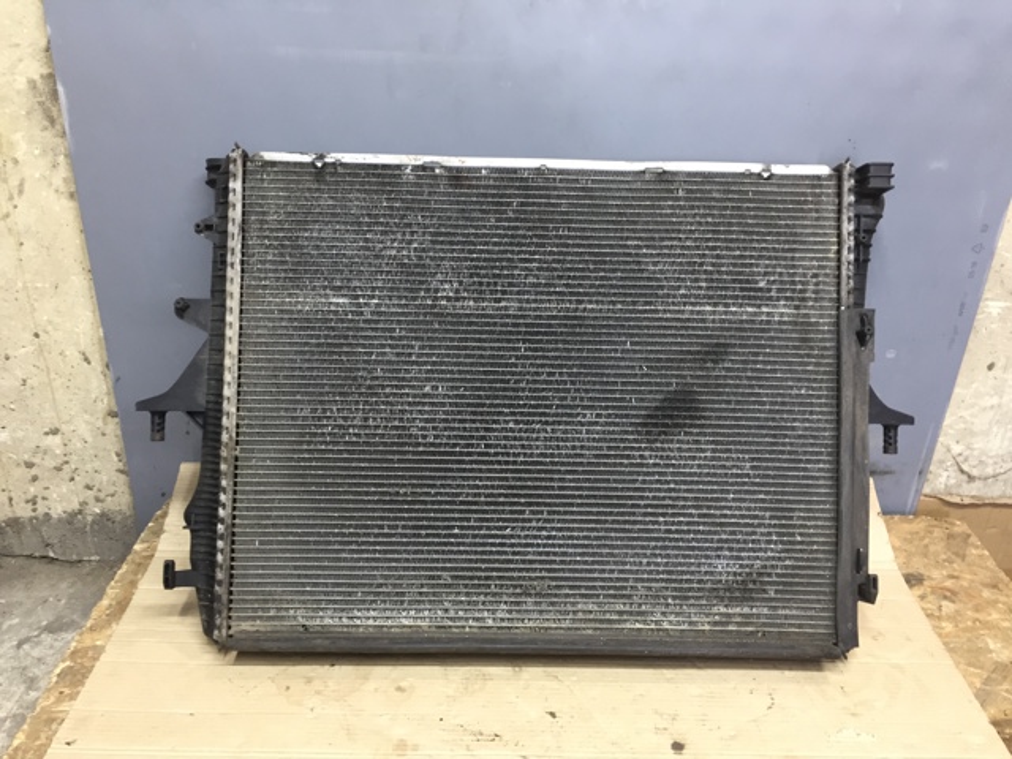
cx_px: 506
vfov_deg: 48.2
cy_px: 380
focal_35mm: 29
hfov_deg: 61.7
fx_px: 848
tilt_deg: -25.8
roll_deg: -1.3
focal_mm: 4.15
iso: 100
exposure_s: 1/33
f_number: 2.2
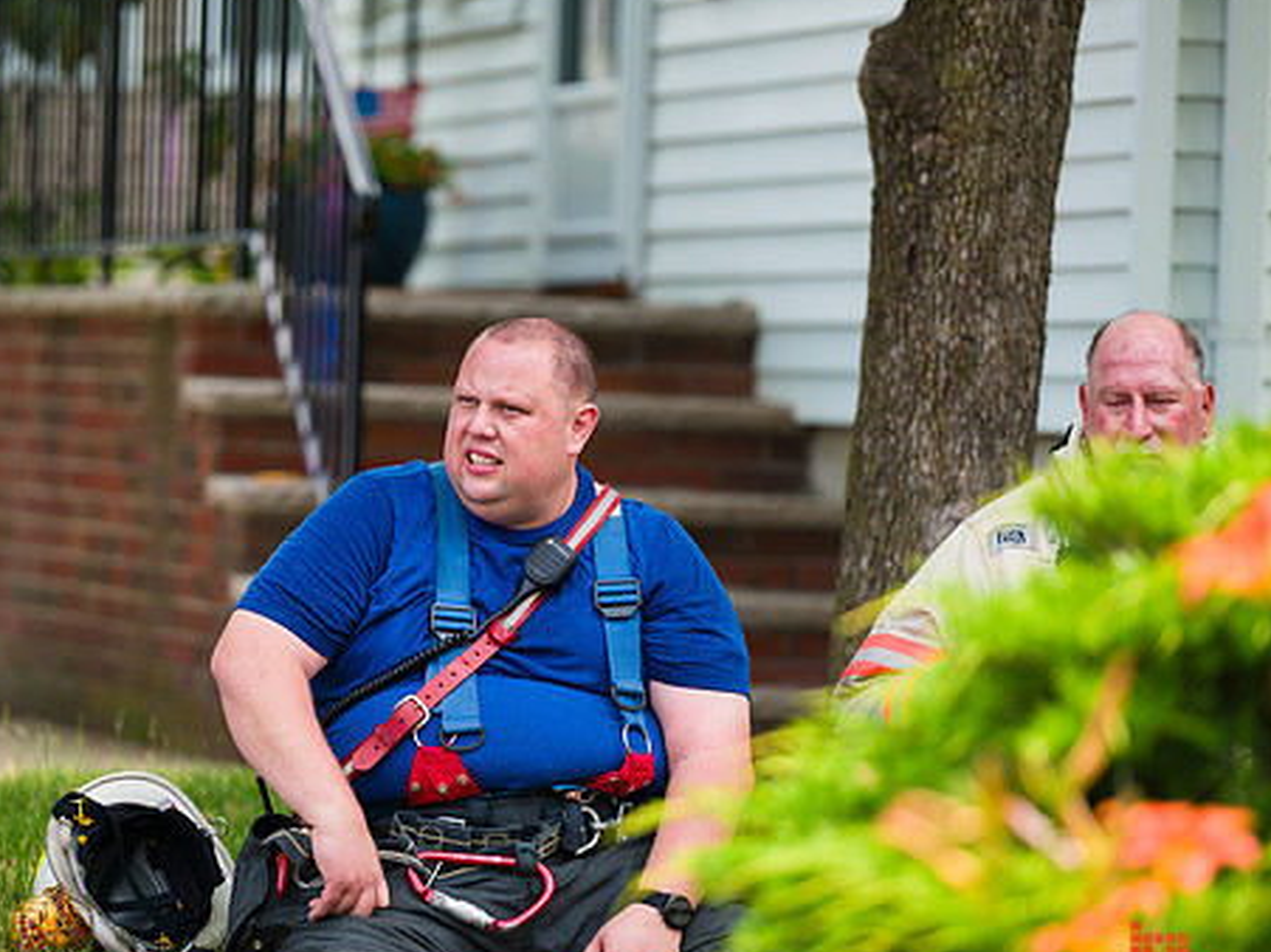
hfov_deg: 8.0
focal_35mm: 247
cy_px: 524
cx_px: 513
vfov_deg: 6.0
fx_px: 9067
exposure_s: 1/800
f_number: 3.2
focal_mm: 200
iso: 200
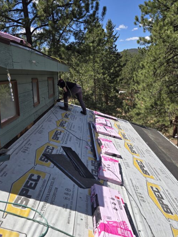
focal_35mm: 35
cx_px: 92
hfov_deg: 40.7
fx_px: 240
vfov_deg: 52.6
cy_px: 124
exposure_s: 1/1472
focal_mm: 5.4
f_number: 1.8
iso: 25
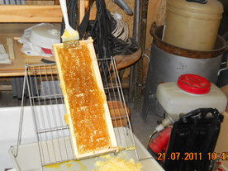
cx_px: 97
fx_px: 343
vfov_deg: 28.0
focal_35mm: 52
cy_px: 71
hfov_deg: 36.7
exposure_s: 1/30
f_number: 3.1
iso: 200
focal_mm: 6.72
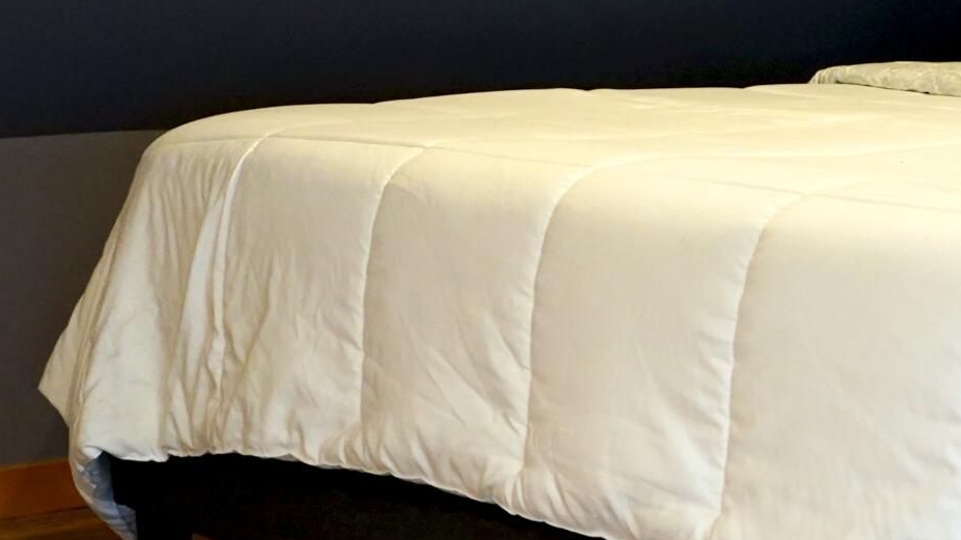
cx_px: 1020
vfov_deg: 12.7
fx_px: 2421
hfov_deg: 21.5
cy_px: 181
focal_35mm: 95
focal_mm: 28
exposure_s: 1/160
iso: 3200
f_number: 3.5
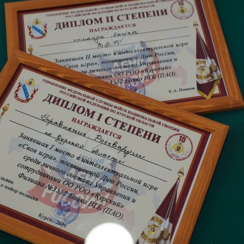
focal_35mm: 57
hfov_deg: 30.0
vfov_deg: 30.0
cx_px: 135
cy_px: 121
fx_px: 455
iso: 1000
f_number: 4
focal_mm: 44
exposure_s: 1/160
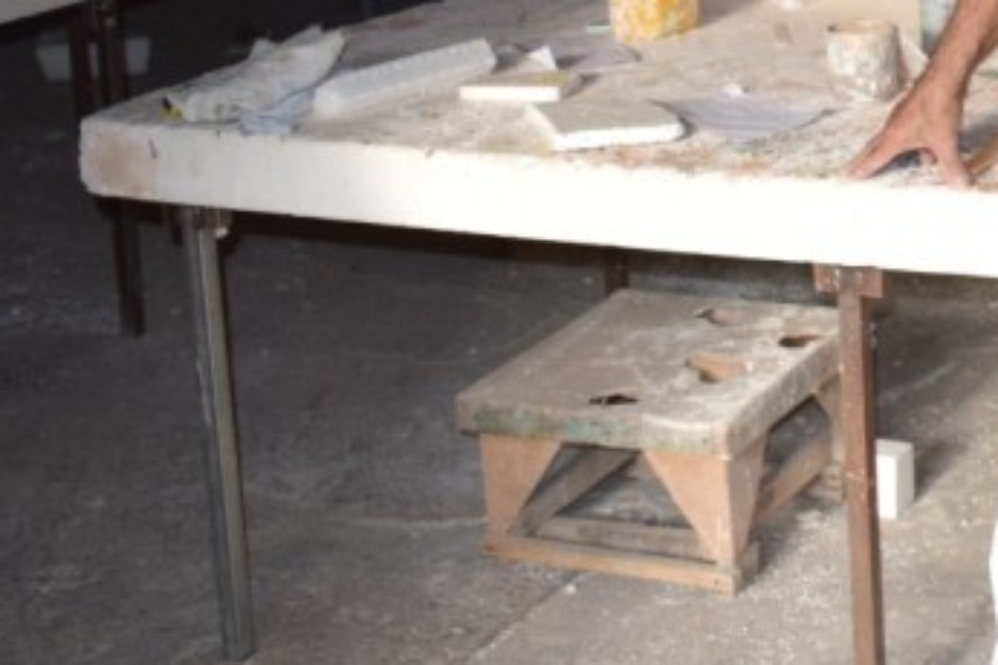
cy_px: -80
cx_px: 1351
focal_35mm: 89
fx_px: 2467
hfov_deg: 20.6
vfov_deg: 15.0
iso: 800
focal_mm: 20
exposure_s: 1/100
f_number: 5
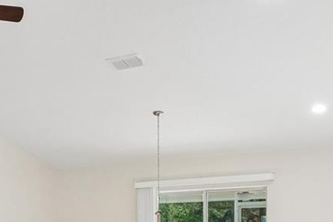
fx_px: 573
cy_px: 241
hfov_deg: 30.5
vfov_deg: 20.9
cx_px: 16
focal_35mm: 62
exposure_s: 1/10
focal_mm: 17
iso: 400
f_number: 10
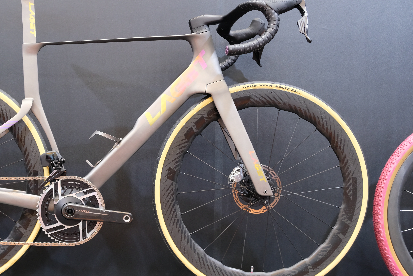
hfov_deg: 44.2
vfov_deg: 31.2
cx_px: 112
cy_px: 151
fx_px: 493
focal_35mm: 43
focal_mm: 19.6
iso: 800
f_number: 4
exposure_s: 1/30
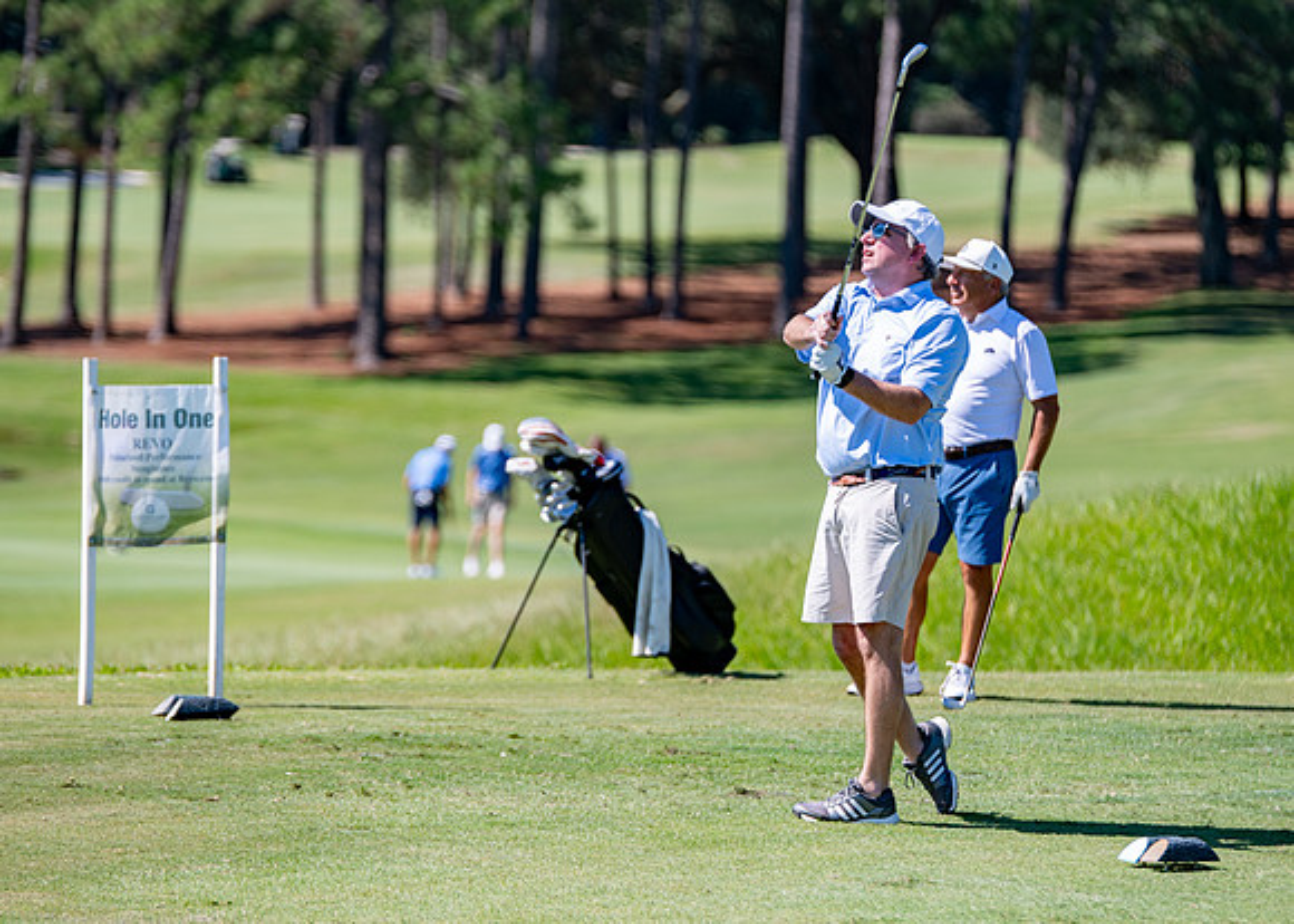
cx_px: 693
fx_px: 7974
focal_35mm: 217
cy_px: 454
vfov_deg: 6.6
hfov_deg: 9.3
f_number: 2.8
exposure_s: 1/1600
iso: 100
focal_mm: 155
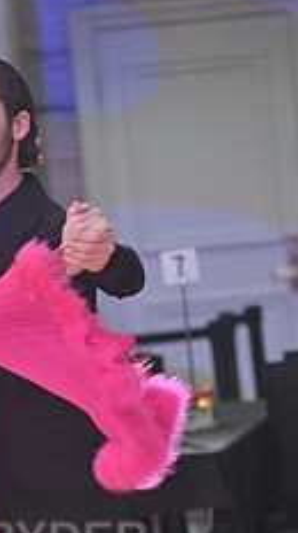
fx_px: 4987
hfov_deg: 3.4
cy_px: 567
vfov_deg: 6.1
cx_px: -132
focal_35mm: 354
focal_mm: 135
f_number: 4.5
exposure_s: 1/400
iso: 3200
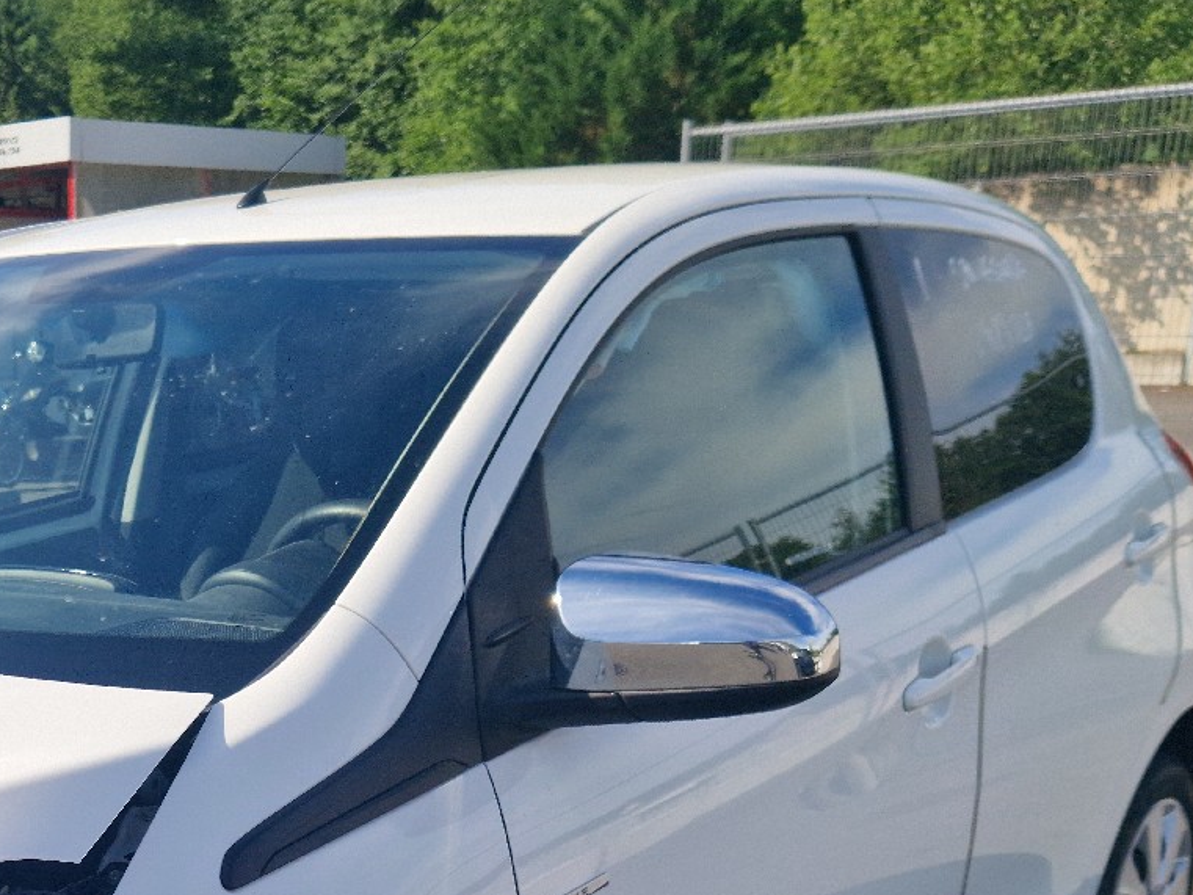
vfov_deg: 23.6
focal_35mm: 58
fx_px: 1999
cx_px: 86
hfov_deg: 31.4
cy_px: 994
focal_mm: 5.4
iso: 50
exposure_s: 1/1667
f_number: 1.8
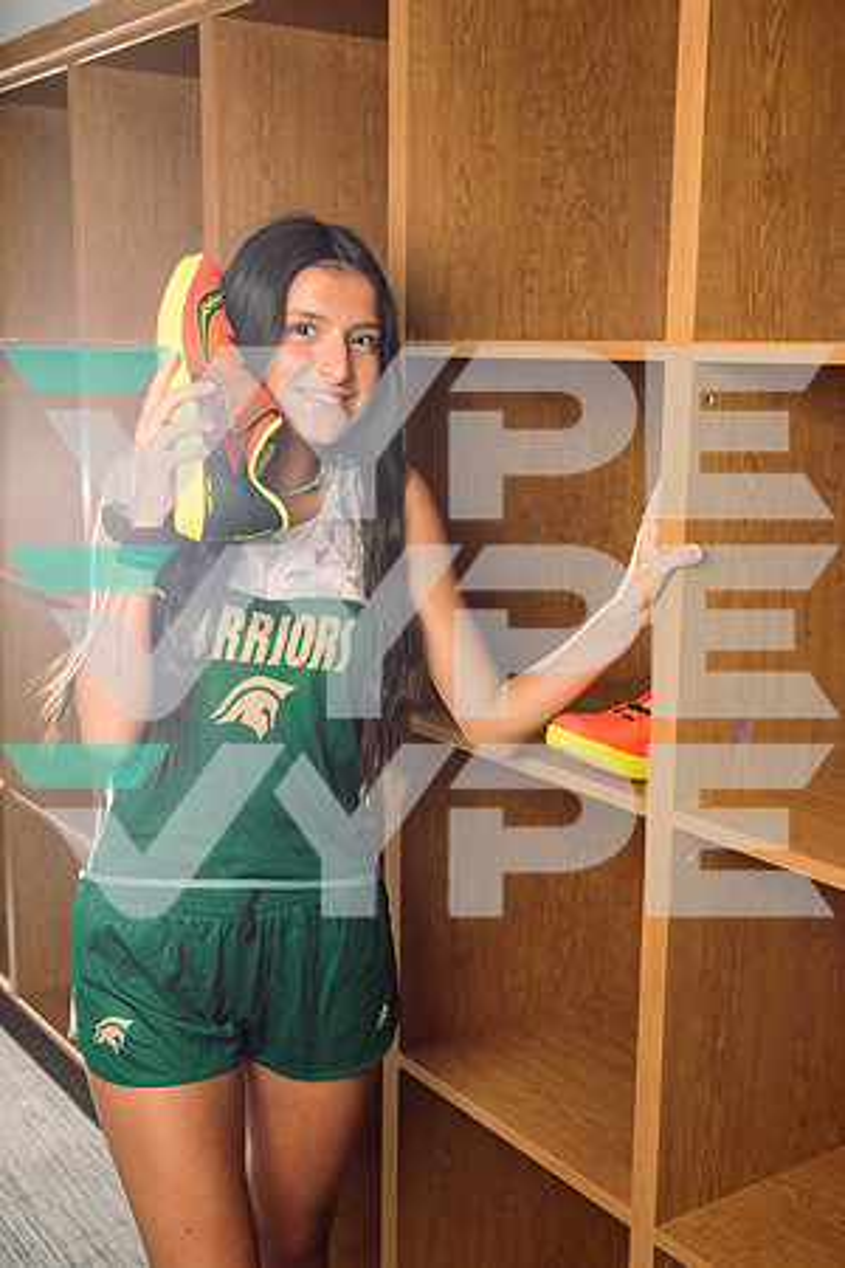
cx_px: 422
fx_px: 1549
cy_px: 634
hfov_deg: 30.5
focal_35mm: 44
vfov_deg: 44.5
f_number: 5.6
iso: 125
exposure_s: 1/250
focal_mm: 44
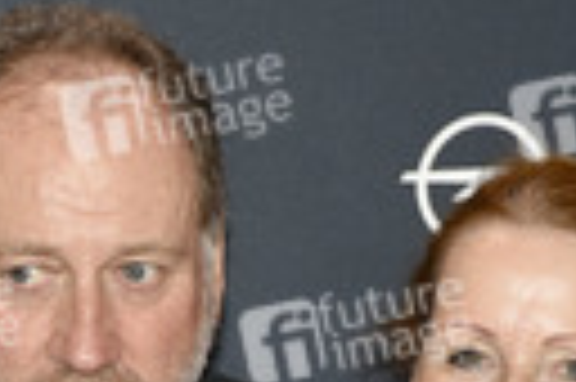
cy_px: 670
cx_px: 236
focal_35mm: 370
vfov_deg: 3.7
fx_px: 5912
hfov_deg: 5.6
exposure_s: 1/160
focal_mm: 70
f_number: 5
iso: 400
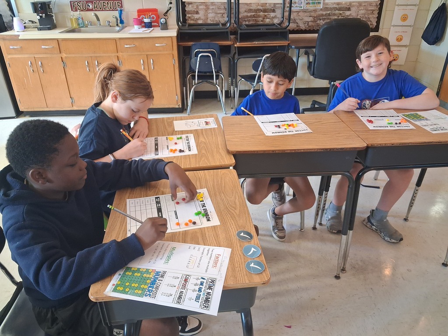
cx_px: 224
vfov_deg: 51.4
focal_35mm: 27
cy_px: 168
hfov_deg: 65.3
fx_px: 349
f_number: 1.8
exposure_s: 1/33
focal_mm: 4
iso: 640
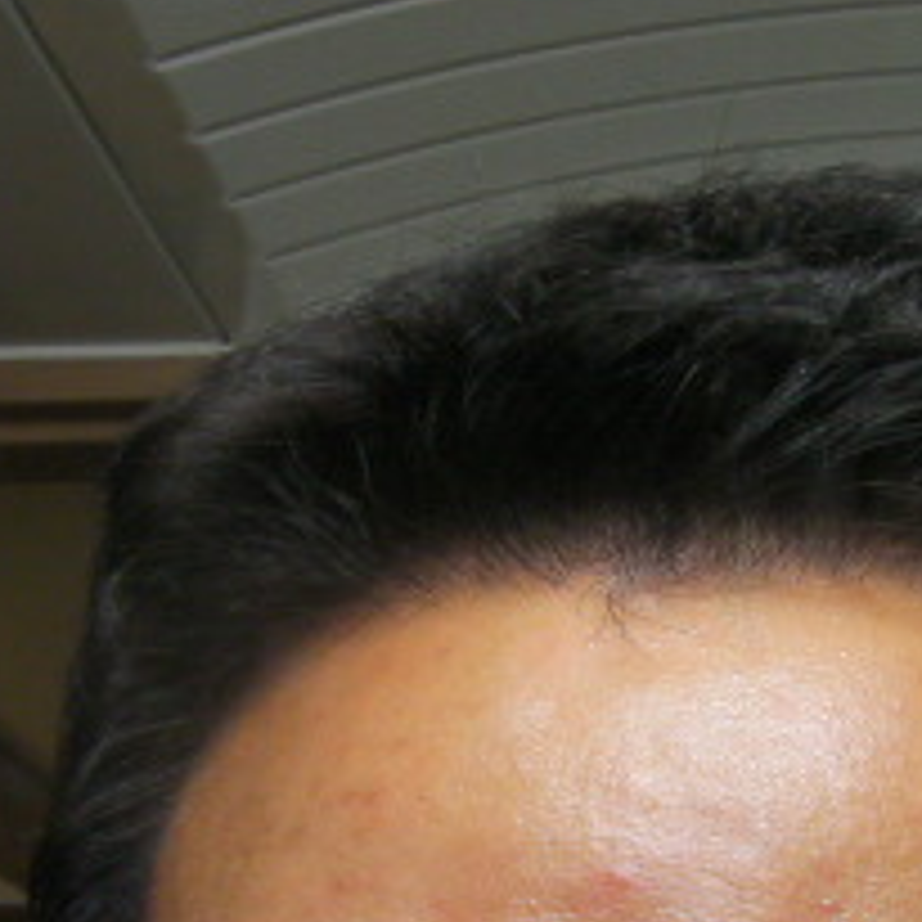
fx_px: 3164
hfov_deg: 16.5
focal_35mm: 105
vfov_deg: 16.5
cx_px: 661
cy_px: 720
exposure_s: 1/30
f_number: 3.5
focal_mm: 6.8
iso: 131
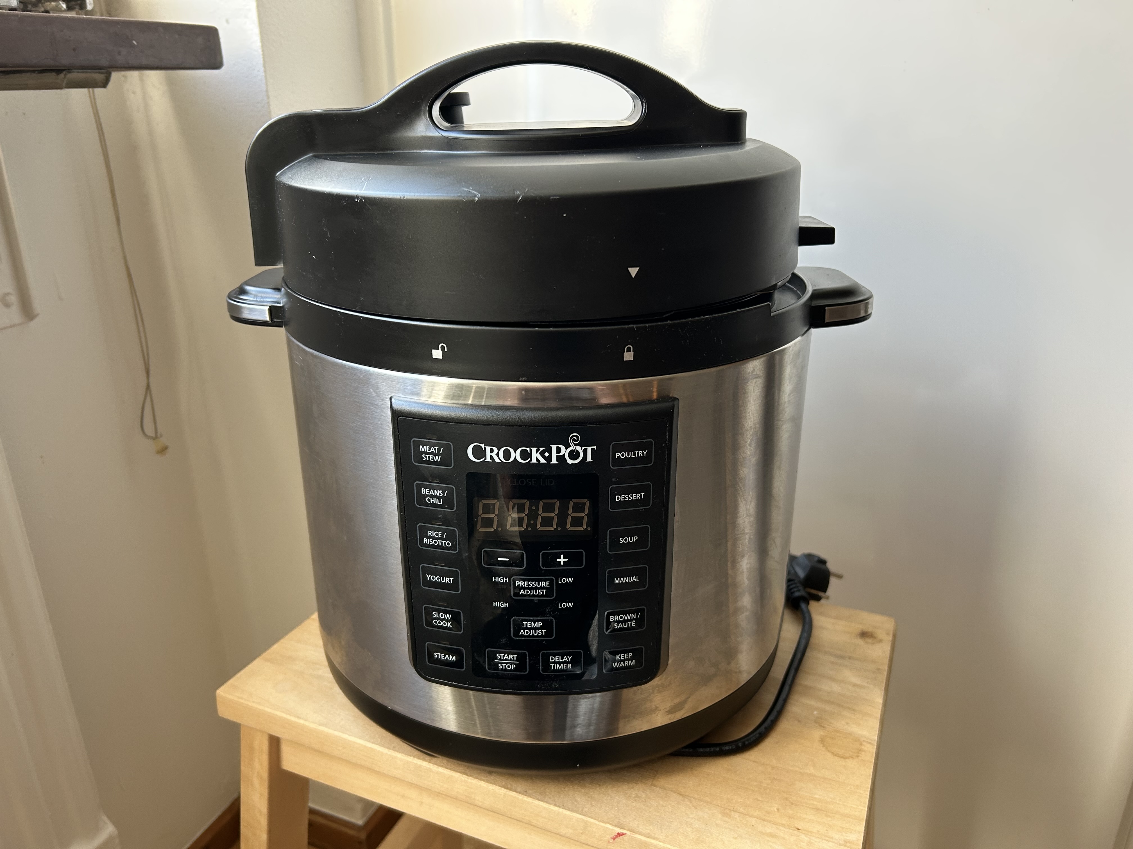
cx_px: 566
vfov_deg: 53.1
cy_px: 424
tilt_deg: -21.4
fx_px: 851
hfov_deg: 67.3
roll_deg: +0.7
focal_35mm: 26
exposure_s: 1/121
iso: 100
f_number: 1.5
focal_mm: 5.7
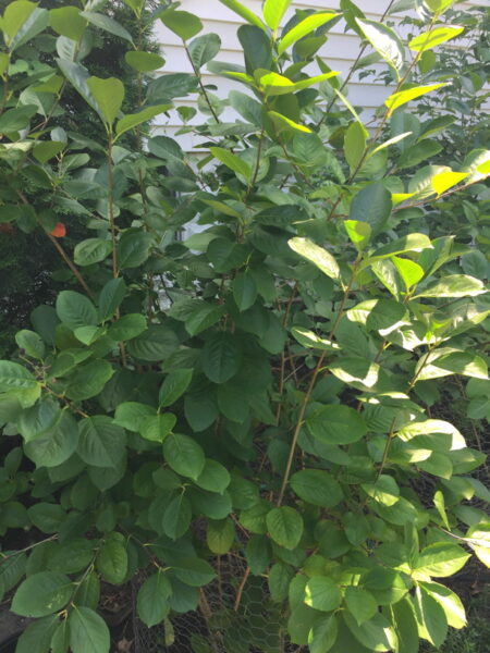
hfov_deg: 48.2
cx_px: 245
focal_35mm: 29
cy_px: 326
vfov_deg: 61.7
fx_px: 547
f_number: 2.2
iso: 32
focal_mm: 4.15
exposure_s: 1/258
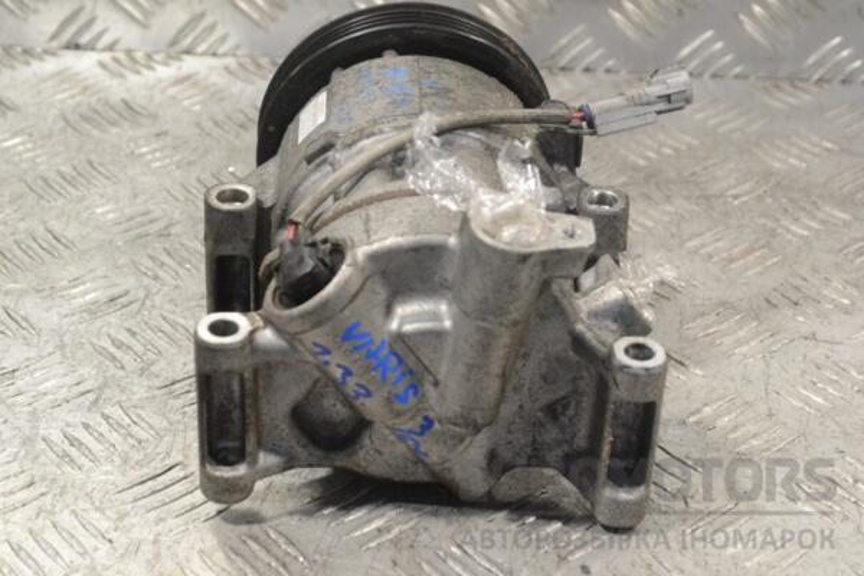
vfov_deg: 18.2
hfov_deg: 27.0
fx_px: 1800
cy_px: 288
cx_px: 432
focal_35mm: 75
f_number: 8
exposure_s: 1/250
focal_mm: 50
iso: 3200
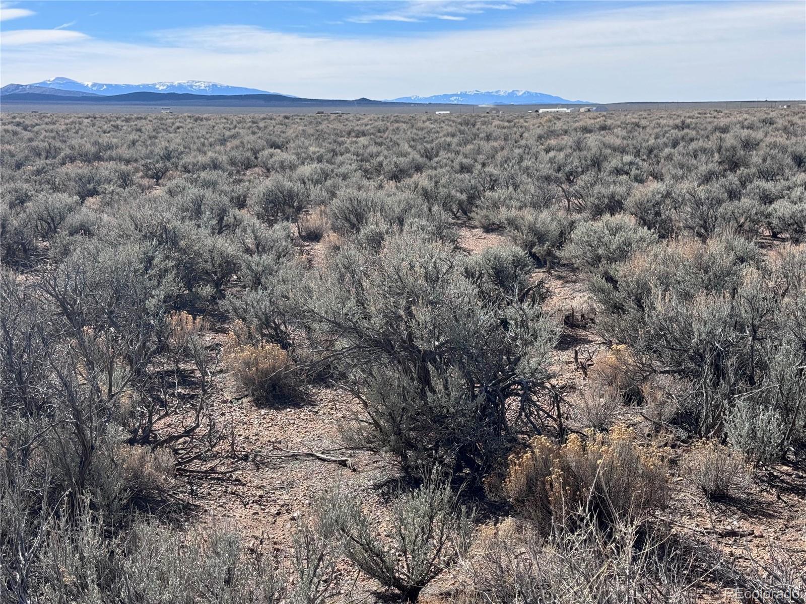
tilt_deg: -9.8
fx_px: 1118
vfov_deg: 30.3
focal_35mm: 48
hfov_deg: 39.7
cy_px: 302
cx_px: 403
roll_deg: +0.9
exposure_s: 1/3610
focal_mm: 6.76
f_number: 1.78
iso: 64
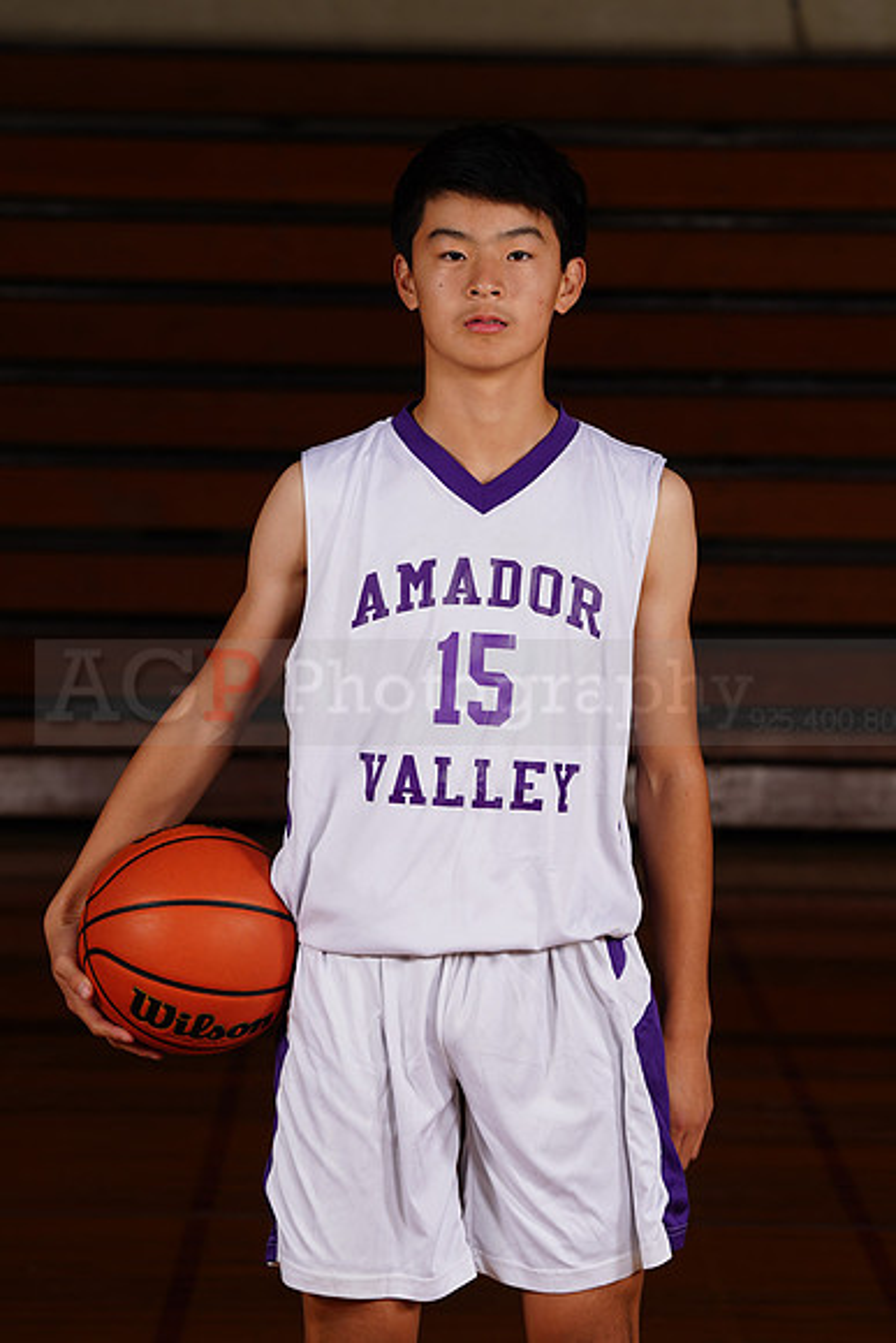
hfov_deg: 7.2
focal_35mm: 192
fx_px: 7163
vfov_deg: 10.7
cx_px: 448
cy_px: 672
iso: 200
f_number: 9
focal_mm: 192
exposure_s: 1/200
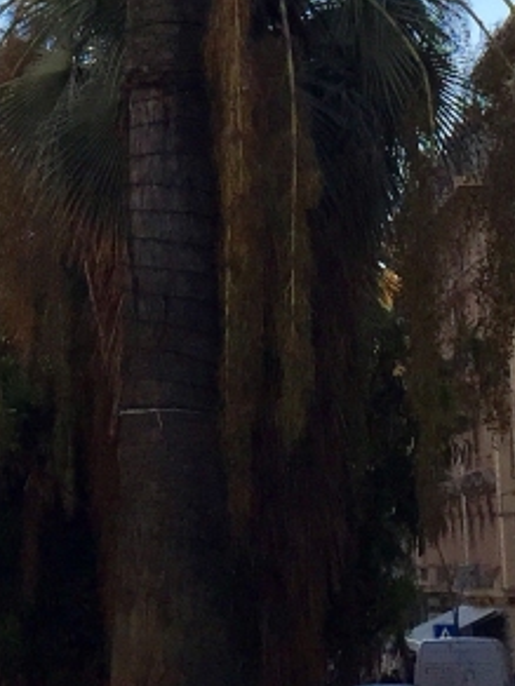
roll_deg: +0.1
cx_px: 183
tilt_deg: +21.3
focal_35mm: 119
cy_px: -395
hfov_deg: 12.4
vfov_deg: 15.1
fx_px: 2361
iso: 32
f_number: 2.2
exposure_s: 1/3300
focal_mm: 4.15
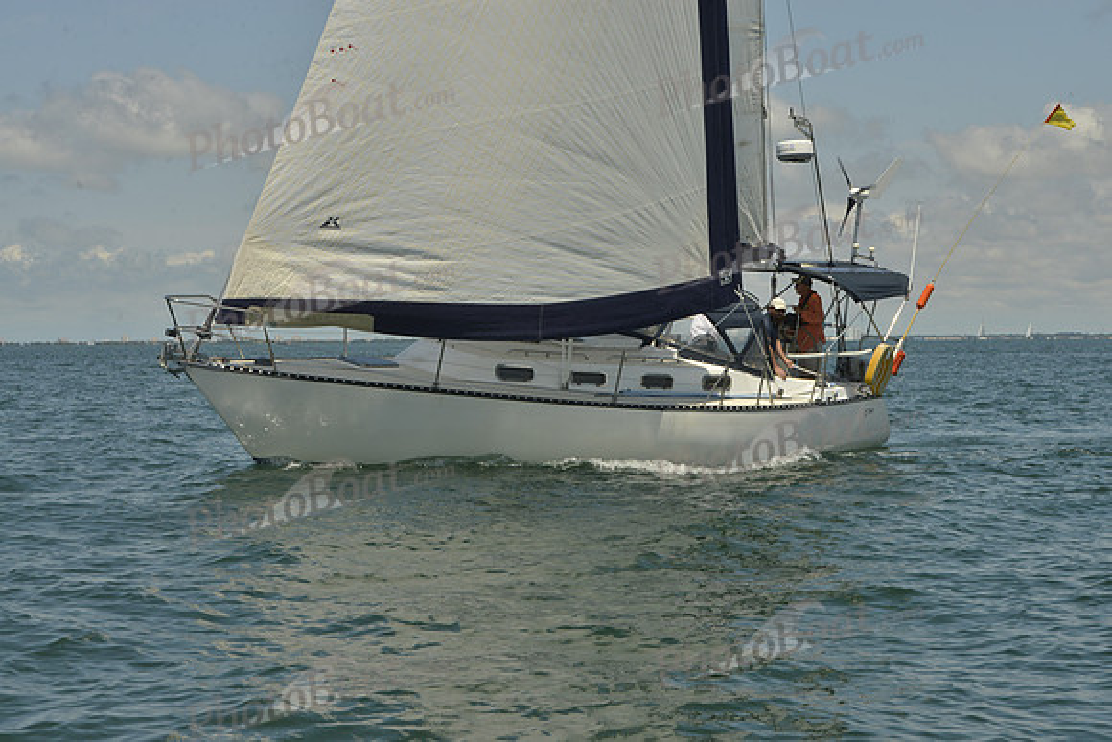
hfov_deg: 25.4
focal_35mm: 80
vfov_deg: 17.1
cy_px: 371
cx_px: 556
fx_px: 2472
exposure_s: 1/500
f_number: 16
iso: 280
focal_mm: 80
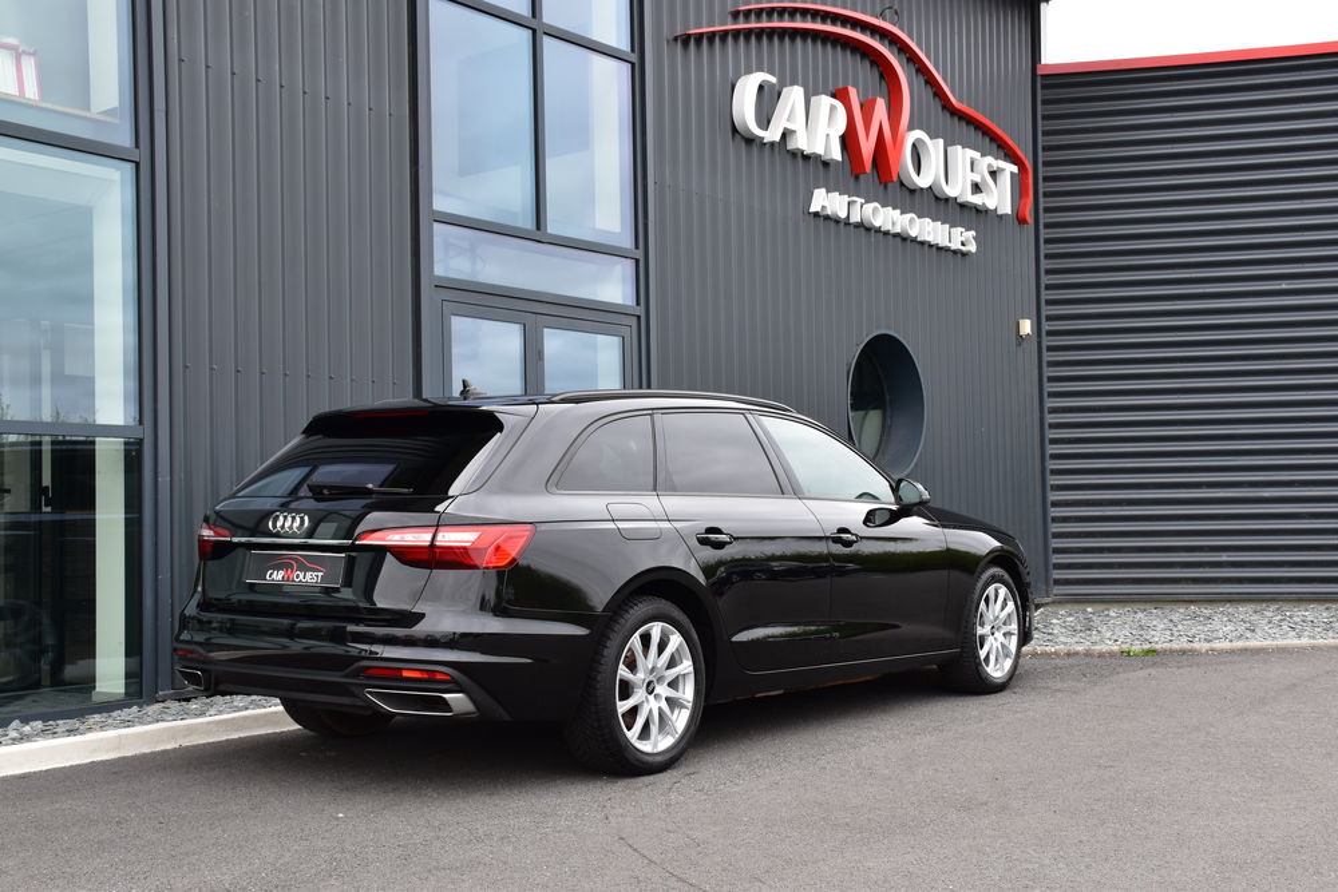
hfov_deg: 47.9
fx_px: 1505
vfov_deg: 33.0
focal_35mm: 40
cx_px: 669
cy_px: 446
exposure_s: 1/160
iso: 400
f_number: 9
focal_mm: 27
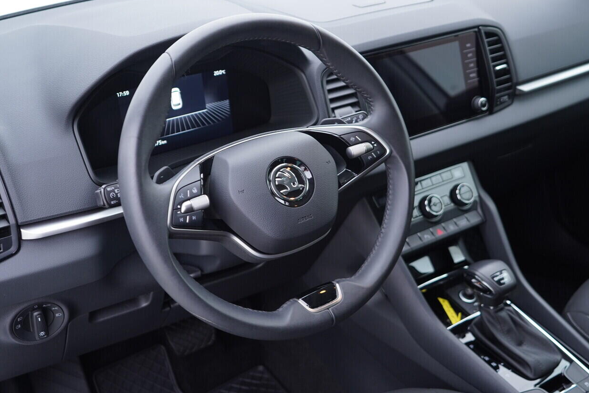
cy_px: 188
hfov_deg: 46.4
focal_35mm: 42
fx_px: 687
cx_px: 282
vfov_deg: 31.9
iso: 200
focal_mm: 24
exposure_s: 1/40
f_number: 2.8
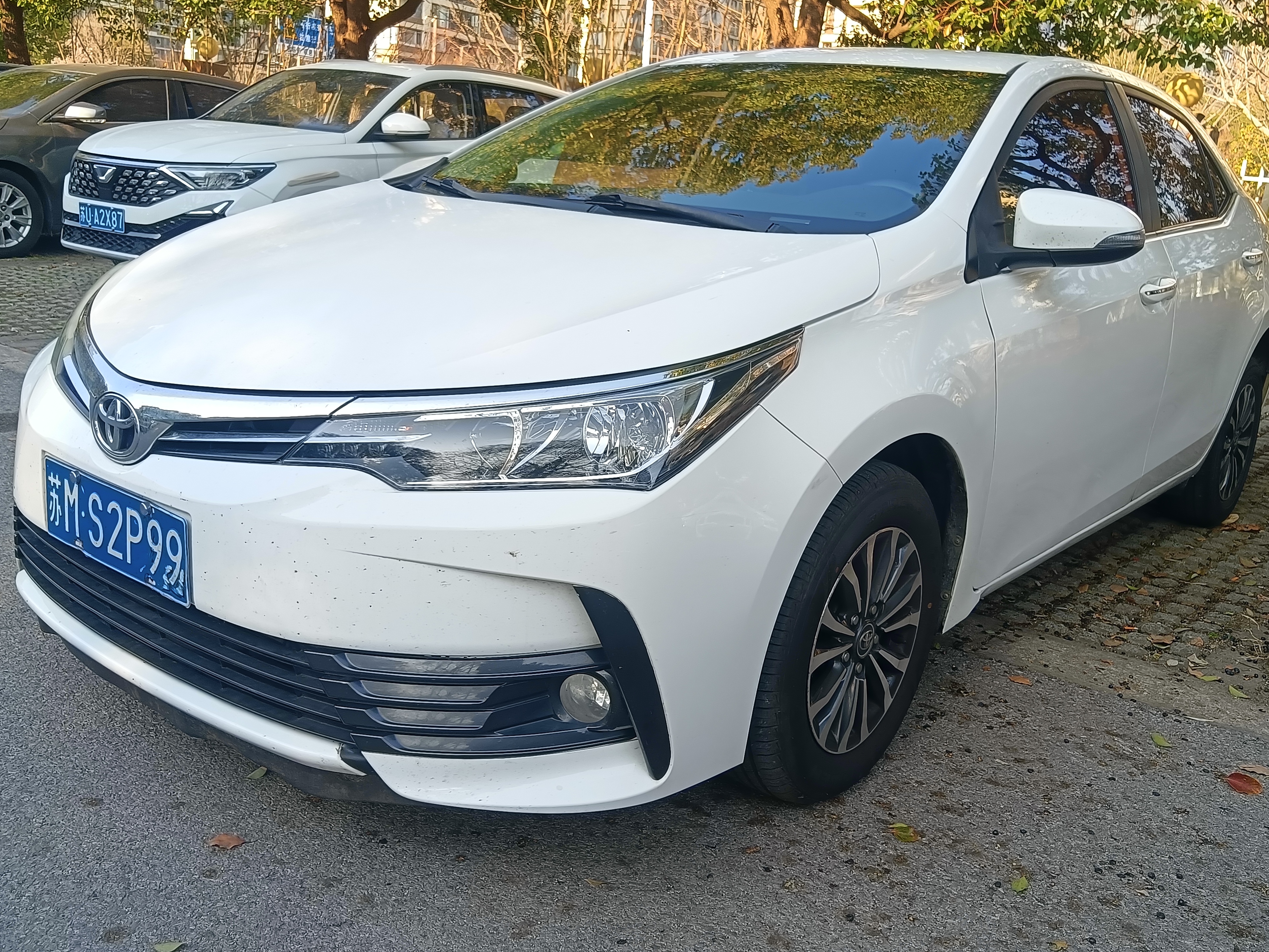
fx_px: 1173
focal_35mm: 32
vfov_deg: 44.2
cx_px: 650
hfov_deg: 56.8
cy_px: 478
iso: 100
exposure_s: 1/292
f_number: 1.9
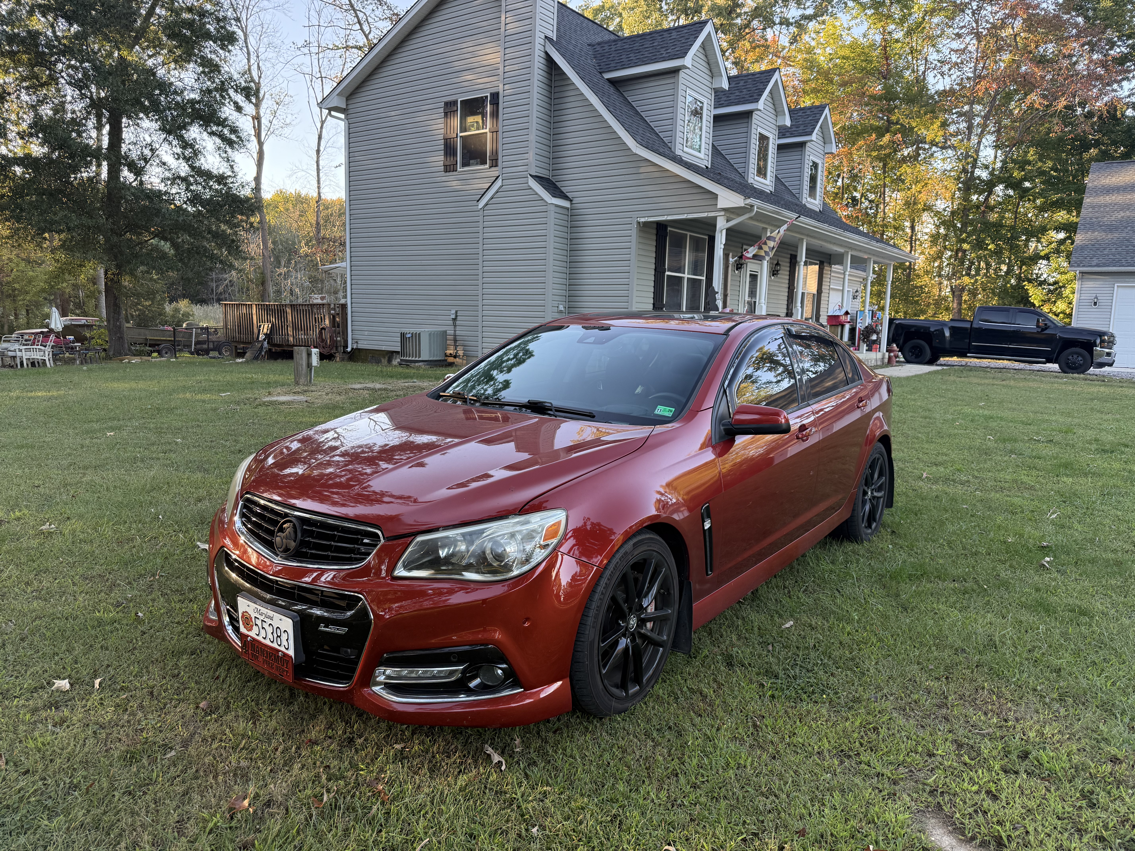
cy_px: 426
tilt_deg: -7.8
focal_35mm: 24
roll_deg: -1.7
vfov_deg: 56.8
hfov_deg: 71.6
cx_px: 568
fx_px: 787
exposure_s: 1/243
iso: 125
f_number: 1.78
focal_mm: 6.76
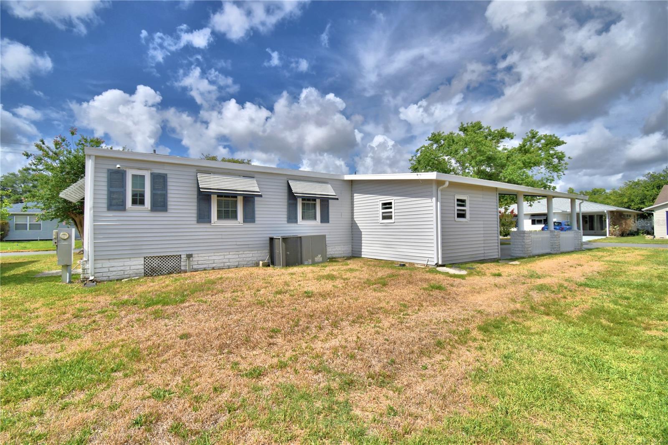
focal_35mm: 15
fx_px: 278
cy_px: 222
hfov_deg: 100.4
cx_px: 334
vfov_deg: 77.3
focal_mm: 10
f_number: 4.5
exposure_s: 1/2000
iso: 100
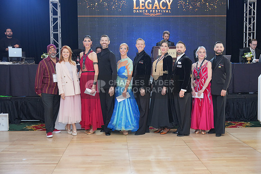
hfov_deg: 45.4
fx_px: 312
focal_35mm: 43
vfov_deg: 31.2
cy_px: 87
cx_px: 130
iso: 1250
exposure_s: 1/200
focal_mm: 43
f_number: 4
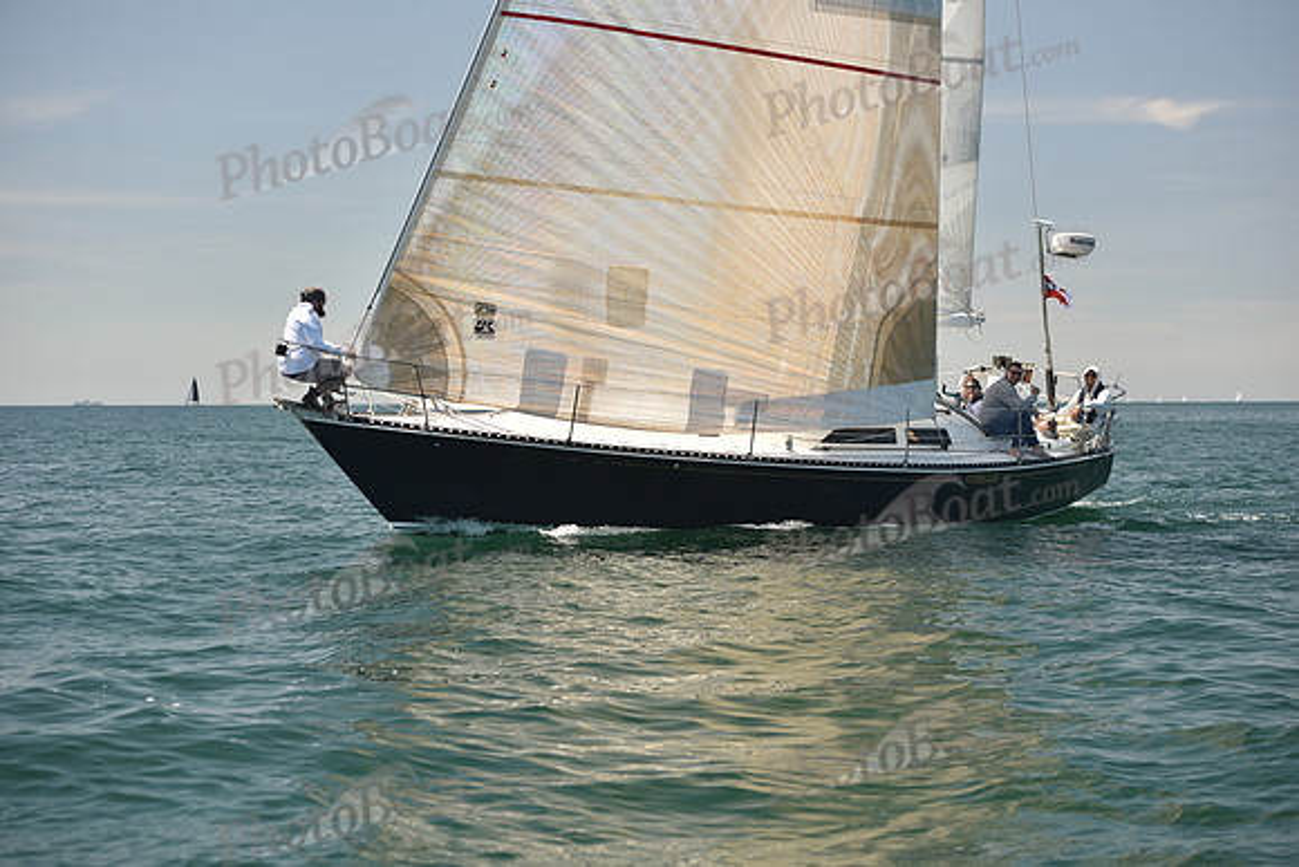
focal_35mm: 82
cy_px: 434
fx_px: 2959
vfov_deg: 16.7
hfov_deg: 24.8
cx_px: 650
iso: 250
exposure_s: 1/800
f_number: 4.5
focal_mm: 82
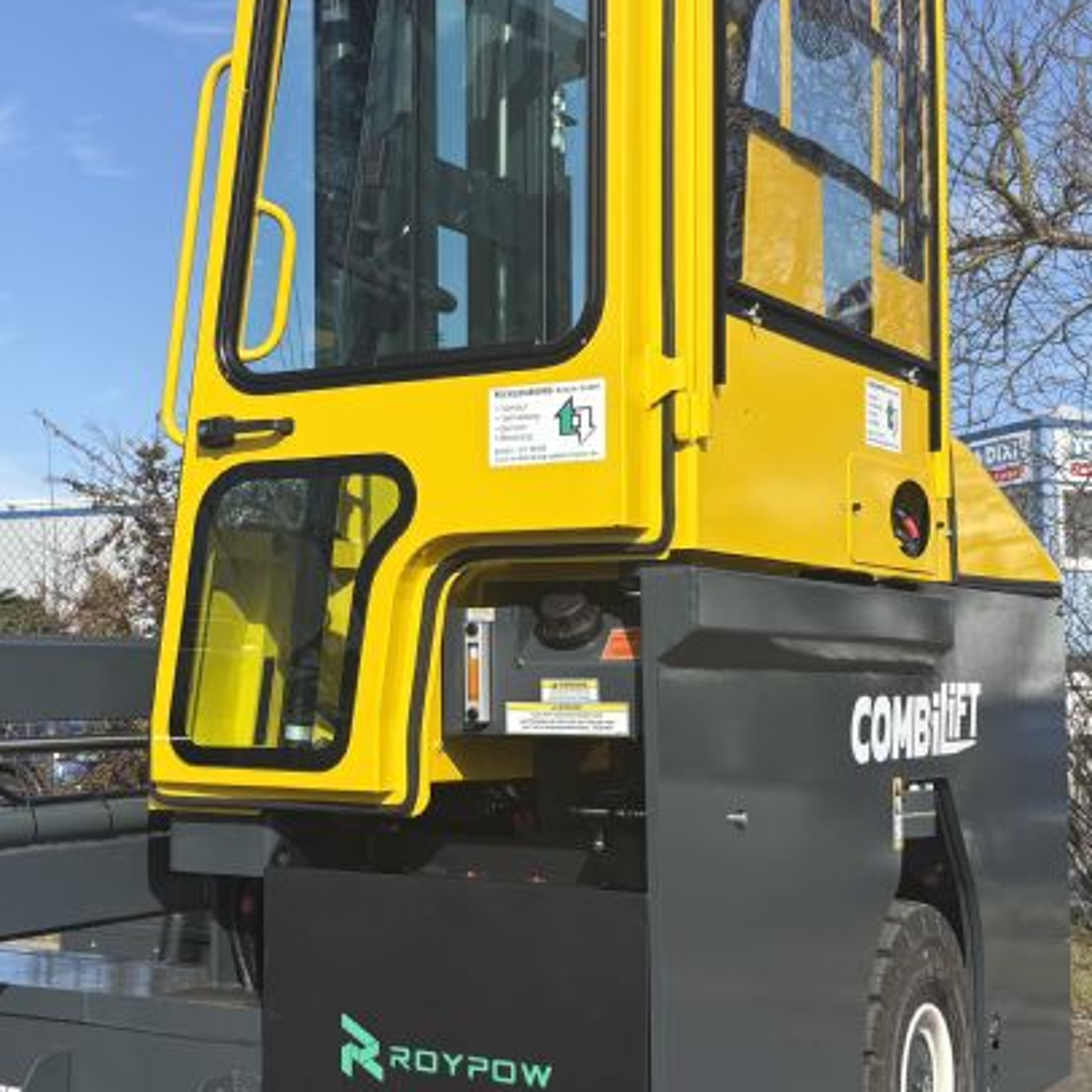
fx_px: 2070
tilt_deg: +5.7
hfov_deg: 29.0
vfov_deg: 29.6
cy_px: 538
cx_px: 253
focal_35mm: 58
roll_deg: +0.4
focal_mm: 5.96
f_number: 1.6
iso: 50
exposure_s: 1/2747
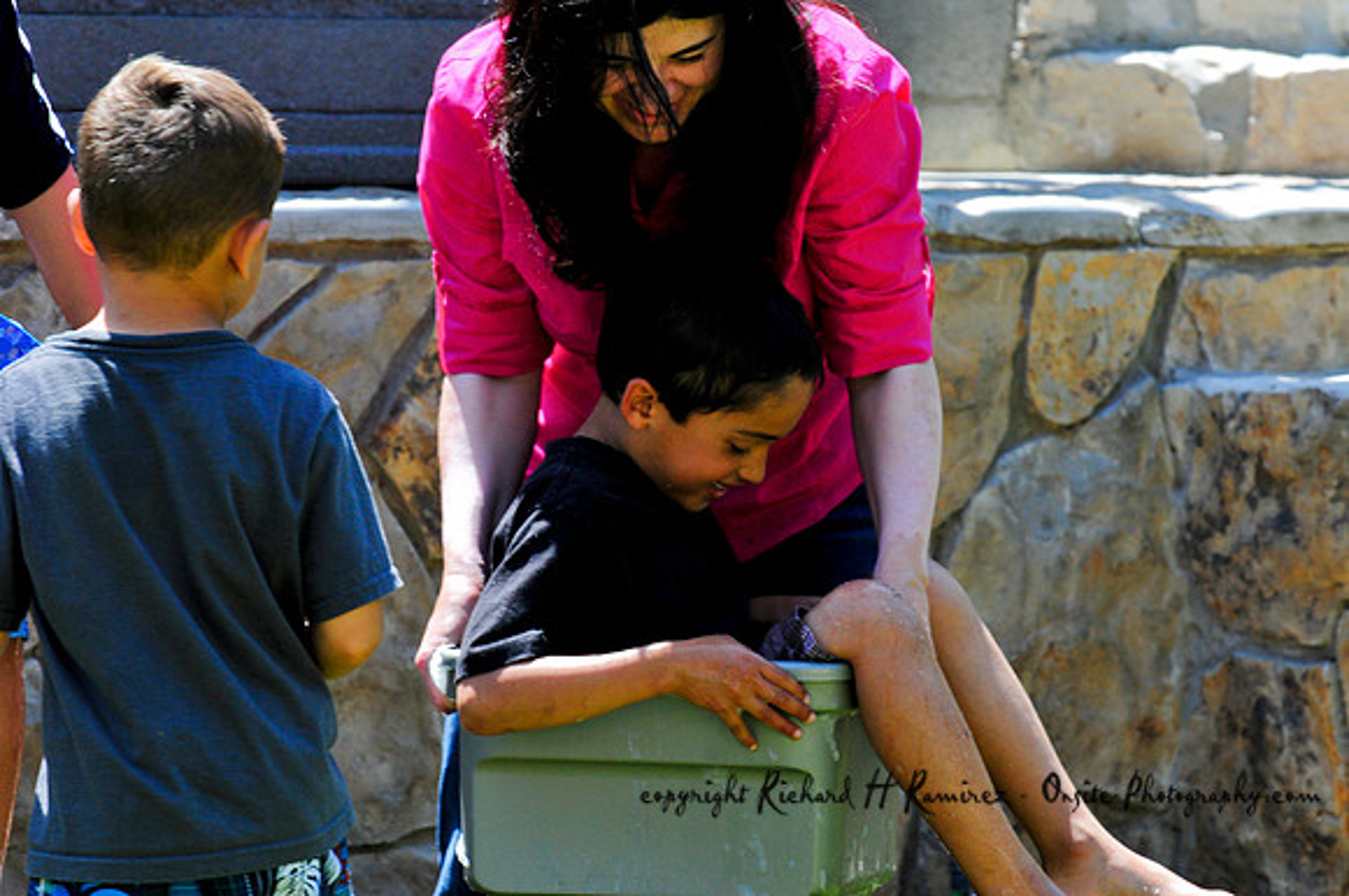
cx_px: 674
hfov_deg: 7.2
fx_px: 10665
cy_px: 448
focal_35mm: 285
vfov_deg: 4.8
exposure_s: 1/320
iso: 640
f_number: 9
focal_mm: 190
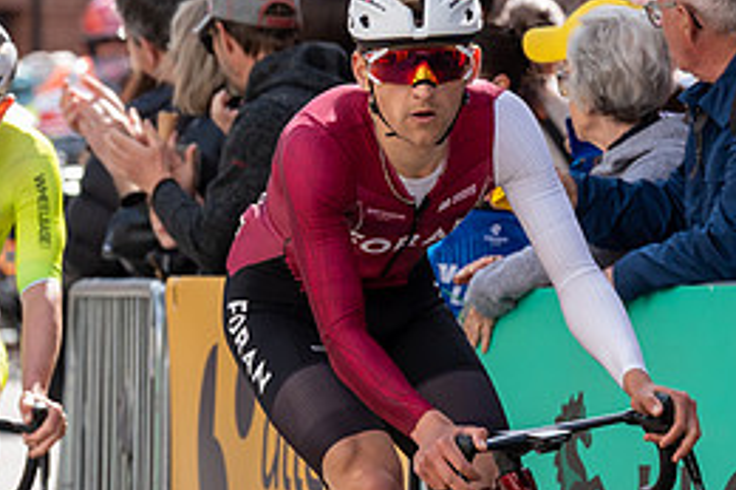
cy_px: -38
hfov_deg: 4.0
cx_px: 474
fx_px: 10665
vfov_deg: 2.6
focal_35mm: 522
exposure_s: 1/1000
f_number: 5
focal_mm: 160
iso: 400
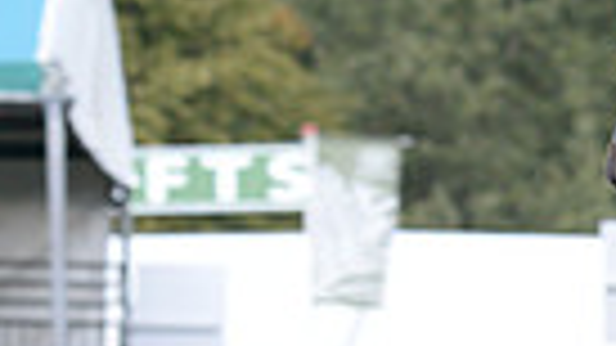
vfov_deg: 1.4
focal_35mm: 865
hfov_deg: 2.5
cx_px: 1120
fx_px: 14126
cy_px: 288
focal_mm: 195
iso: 800
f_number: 6.3
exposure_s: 1/800
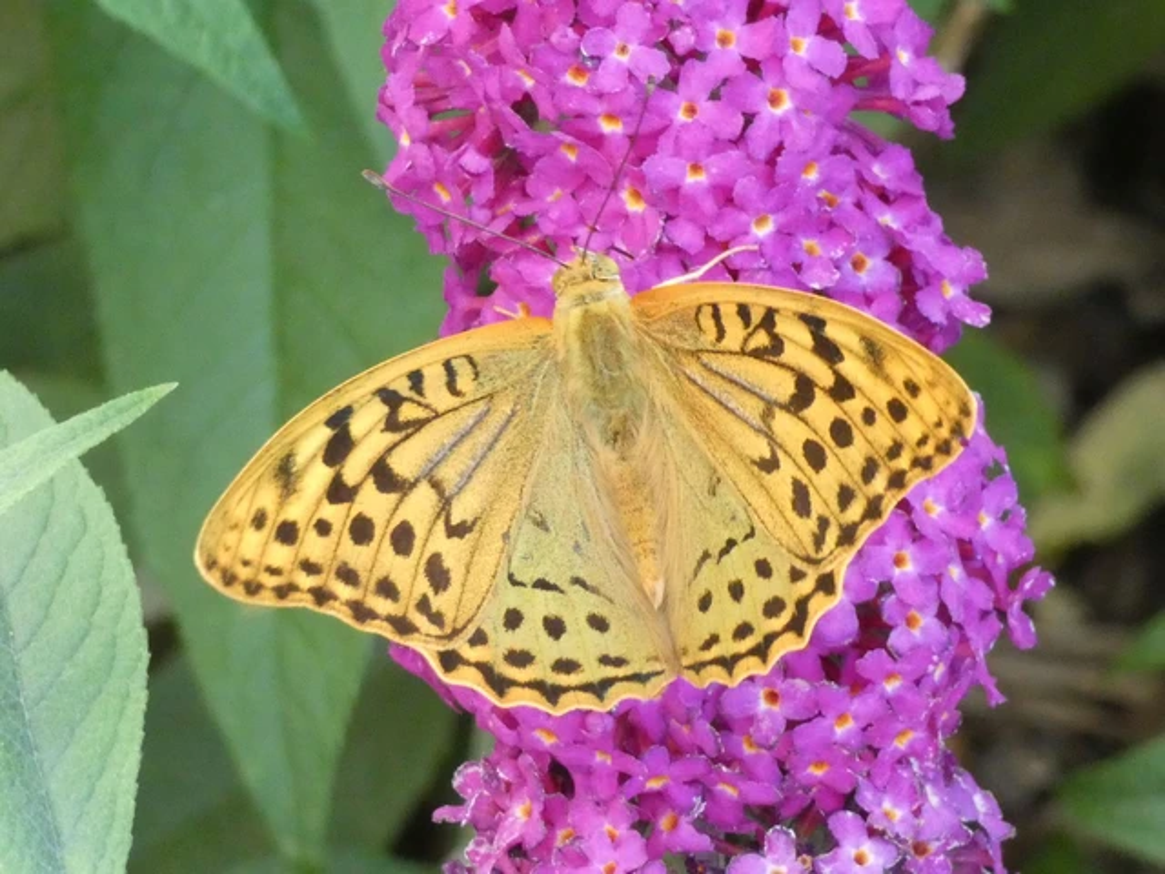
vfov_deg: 9.6
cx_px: 582
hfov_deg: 12.8
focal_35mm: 154
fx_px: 5183
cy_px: 437
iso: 1250
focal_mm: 27.5
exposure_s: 1/80
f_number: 5.6
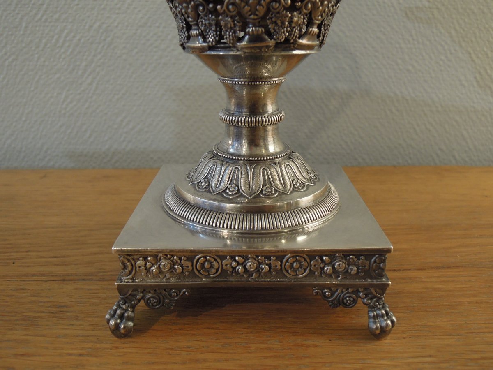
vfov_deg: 45.4
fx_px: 442
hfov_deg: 58.4
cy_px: 185
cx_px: 246
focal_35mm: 31
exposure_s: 1/50
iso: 220
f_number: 3
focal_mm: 5.5
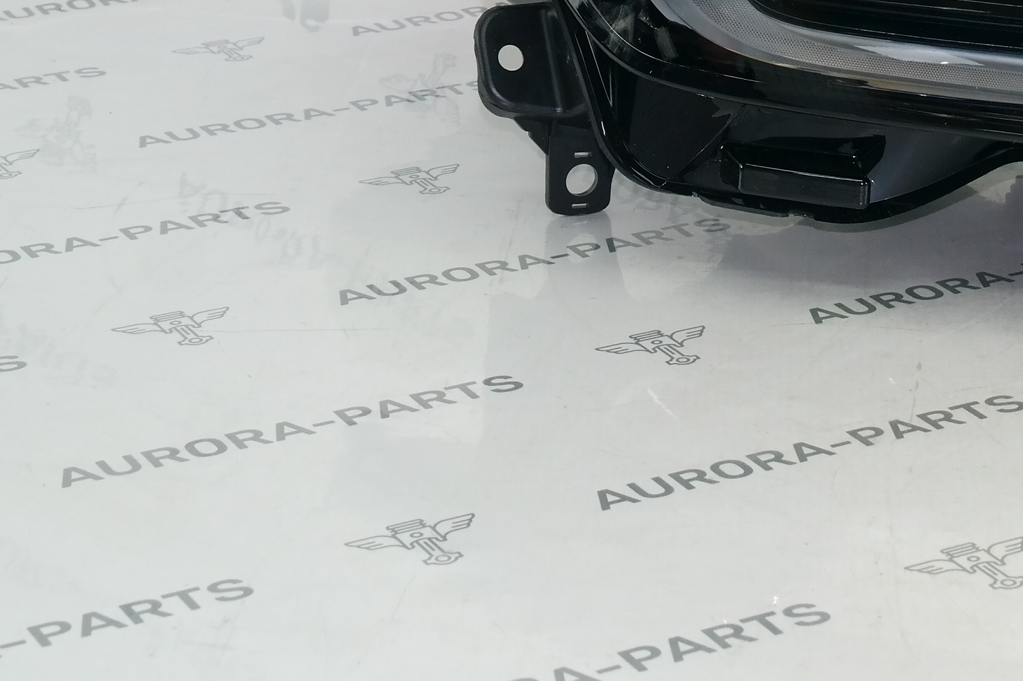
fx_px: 3778
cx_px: 1054
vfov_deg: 10.2
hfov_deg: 15.1
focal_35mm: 133
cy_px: -122
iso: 400
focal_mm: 33
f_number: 8
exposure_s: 1/60
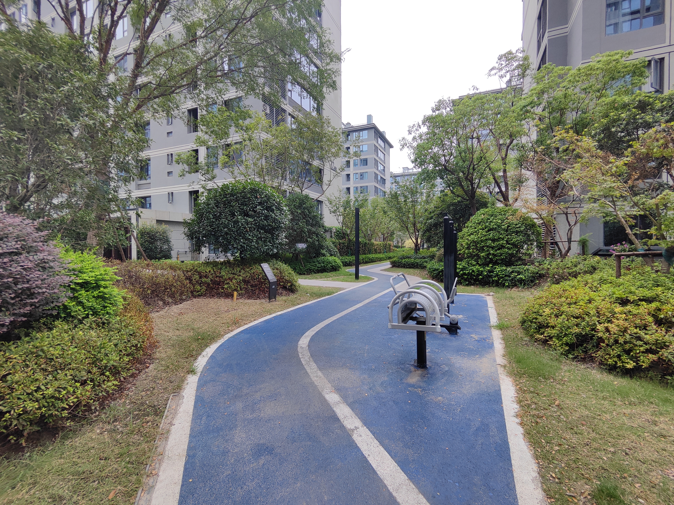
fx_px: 312
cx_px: 337
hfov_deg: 94.5
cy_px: 252
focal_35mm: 16
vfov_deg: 78.1
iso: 50
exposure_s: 1/354
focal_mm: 2.13
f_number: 2.4
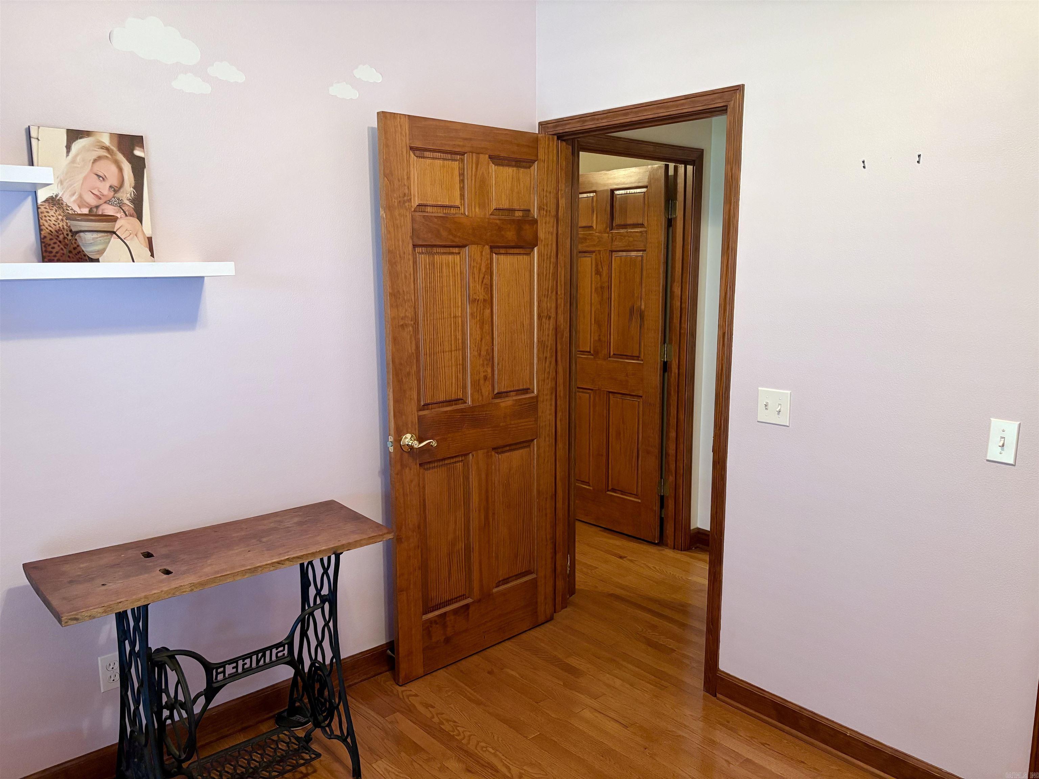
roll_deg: +0.7
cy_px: 390
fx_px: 780
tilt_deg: -9.5
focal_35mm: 26
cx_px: 520
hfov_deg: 67.3
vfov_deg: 53.1
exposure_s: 1/60
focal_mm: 5.96
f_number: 1.6
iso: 320
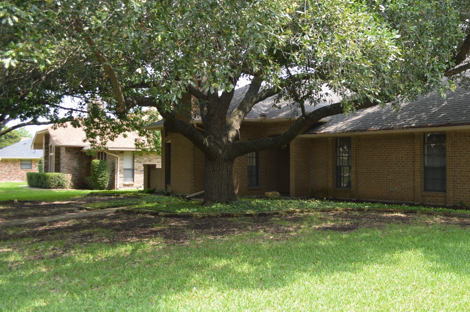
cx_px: 317
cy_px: 149
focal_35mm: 41
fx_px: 535
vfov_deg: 32.6
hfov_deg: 46.6
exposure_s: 1/125
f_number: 5.6
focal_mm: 20
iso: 110
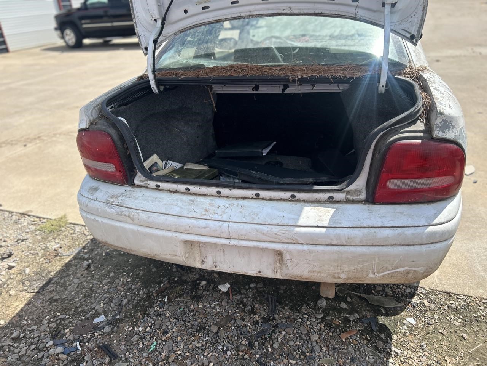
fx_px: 366
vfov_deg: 53.1
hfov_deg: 67.3
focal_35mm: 26
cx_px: 244
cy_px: 183
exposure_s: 1/2695
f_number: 1.5
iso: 50
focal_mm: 5.7
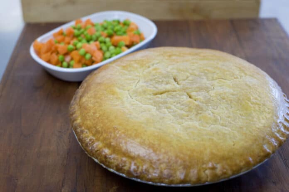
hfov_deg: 39.6
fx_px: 401
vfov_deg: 27.0
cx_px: 144
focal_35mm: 50
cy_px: 96
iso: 800
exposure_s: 1/160
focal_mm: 50
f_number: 5
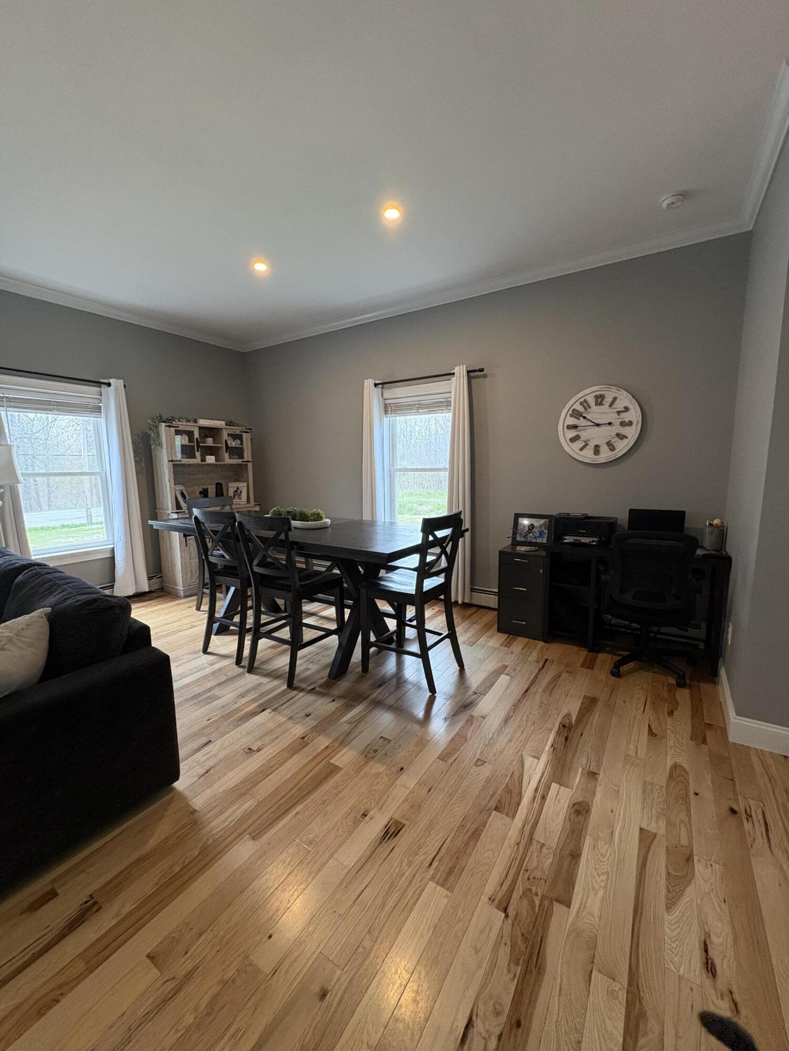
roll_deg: +1.0
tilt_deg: -7.0
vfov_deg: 102.1
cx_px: 394
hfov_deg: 85.7
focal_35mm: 14
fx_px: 425
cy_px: 526
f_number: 2.2
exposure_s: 1/120
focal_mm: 2.22
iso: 400
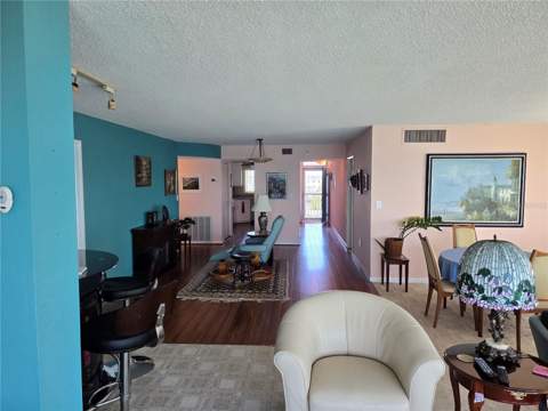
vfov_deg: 58.9
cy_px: 206
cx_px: 274
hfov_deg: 73.9
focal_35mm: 23
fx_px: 364
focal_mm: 6.3
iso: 125
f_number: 1.7
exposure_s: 1/180
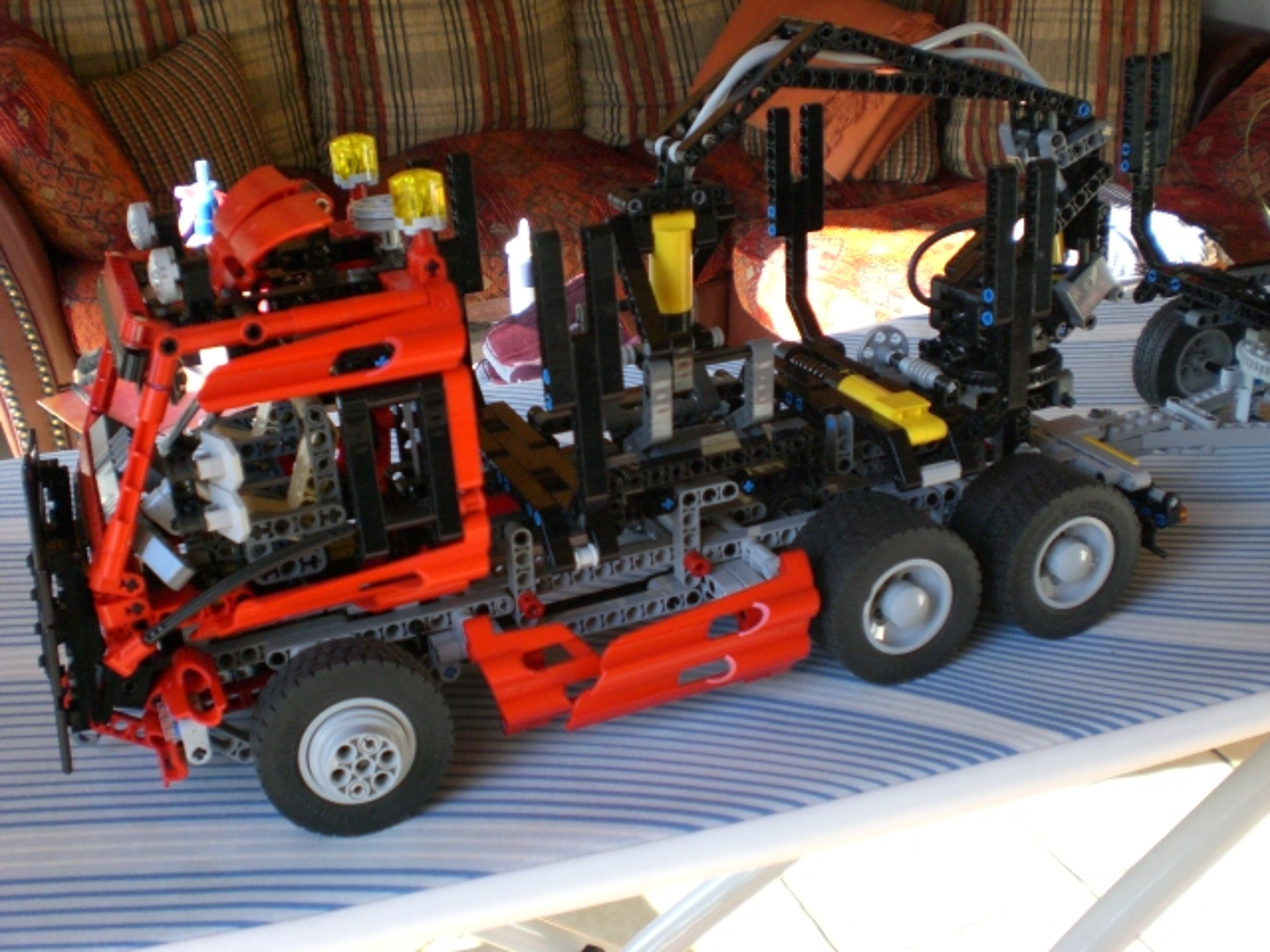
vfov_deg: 37.7
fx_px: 1394
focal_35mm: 38
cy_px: 476
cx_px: 635
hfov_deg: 49.0
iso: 200
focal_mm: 6.3
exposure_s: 1/125
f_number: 3.1
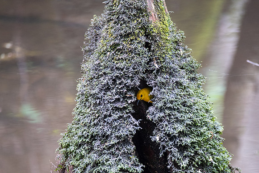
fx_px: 6011
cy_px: 120
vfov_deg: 1.6
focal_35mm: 835
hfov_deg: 2.5
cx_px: 144
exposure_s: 1/125
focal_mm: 600
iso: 1250
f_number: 6.3
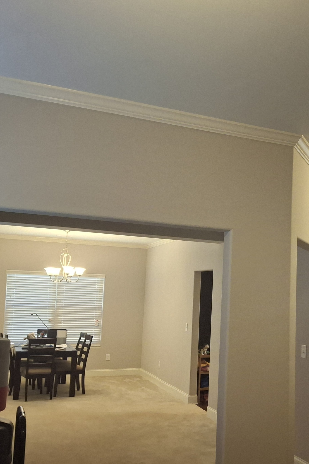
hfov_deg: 33.2
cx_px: 249
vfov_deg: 49.5
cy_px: 255
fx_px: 502
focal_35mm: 39
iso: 250
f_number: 1.8
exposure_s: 1/60
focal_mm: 4.69
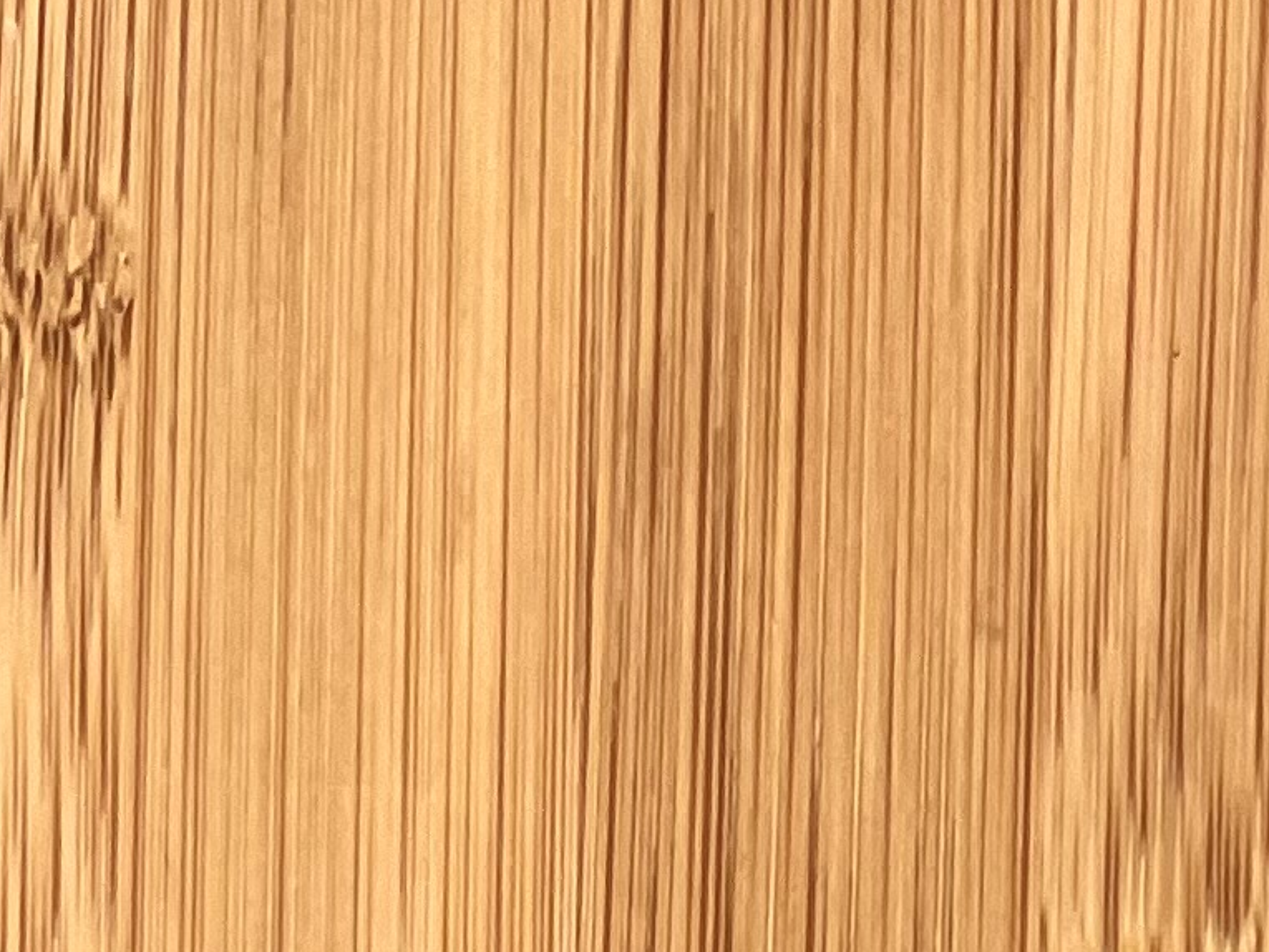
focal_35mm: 137
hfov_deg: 12.8
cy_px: 2312
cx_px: 2424
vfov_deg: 9.6
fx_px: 5023
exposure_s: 1/100
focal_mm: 4.2
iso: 125
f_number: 1.6
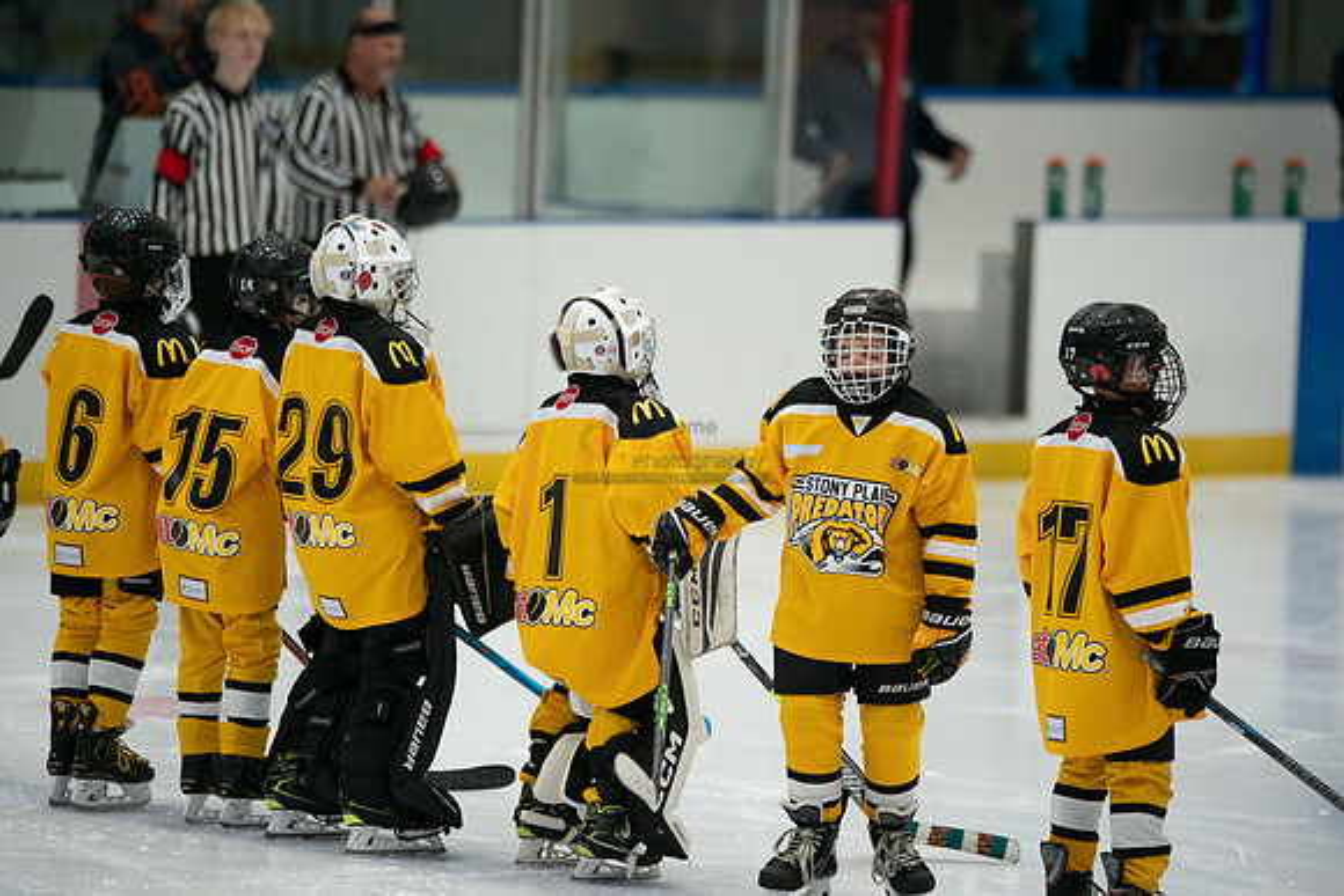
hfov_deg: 8.8
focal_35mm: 234
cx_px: 672
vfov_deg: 5.9
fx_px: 8738
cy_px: 448
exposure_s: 1/2000
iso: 2500
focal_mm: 234
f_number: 3.2
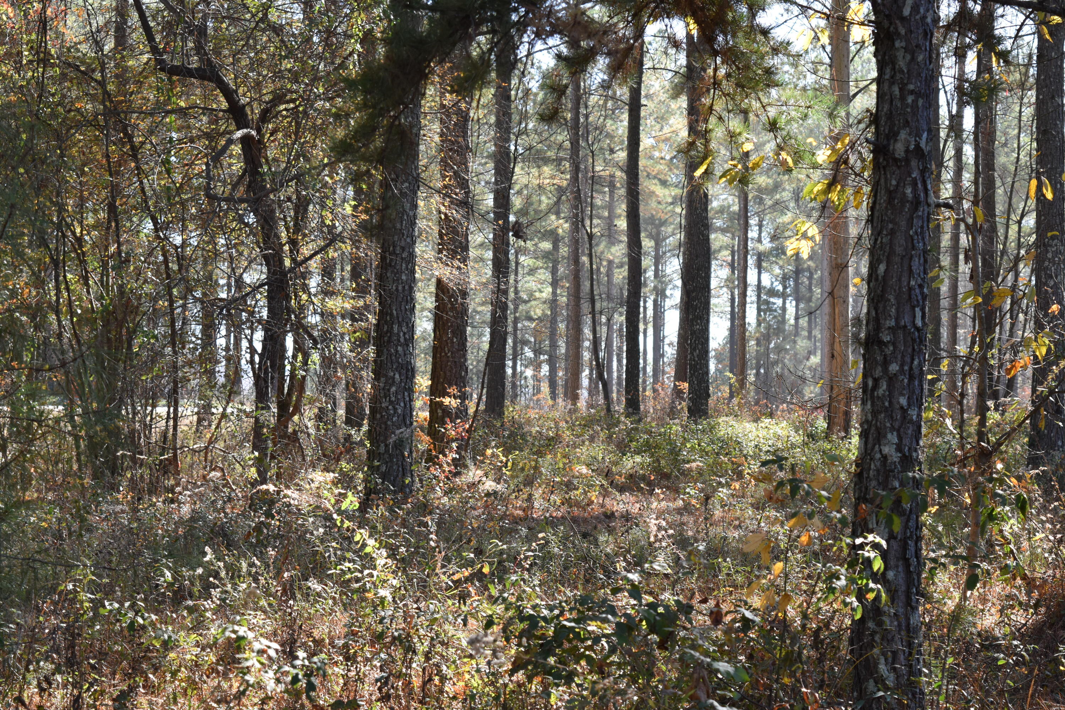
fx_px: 2440
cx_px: 532
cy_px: 355
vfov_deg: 16.6
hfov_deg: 24.6
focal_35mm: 82
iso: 400
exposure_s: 1/200
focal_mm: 55
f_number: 7.1
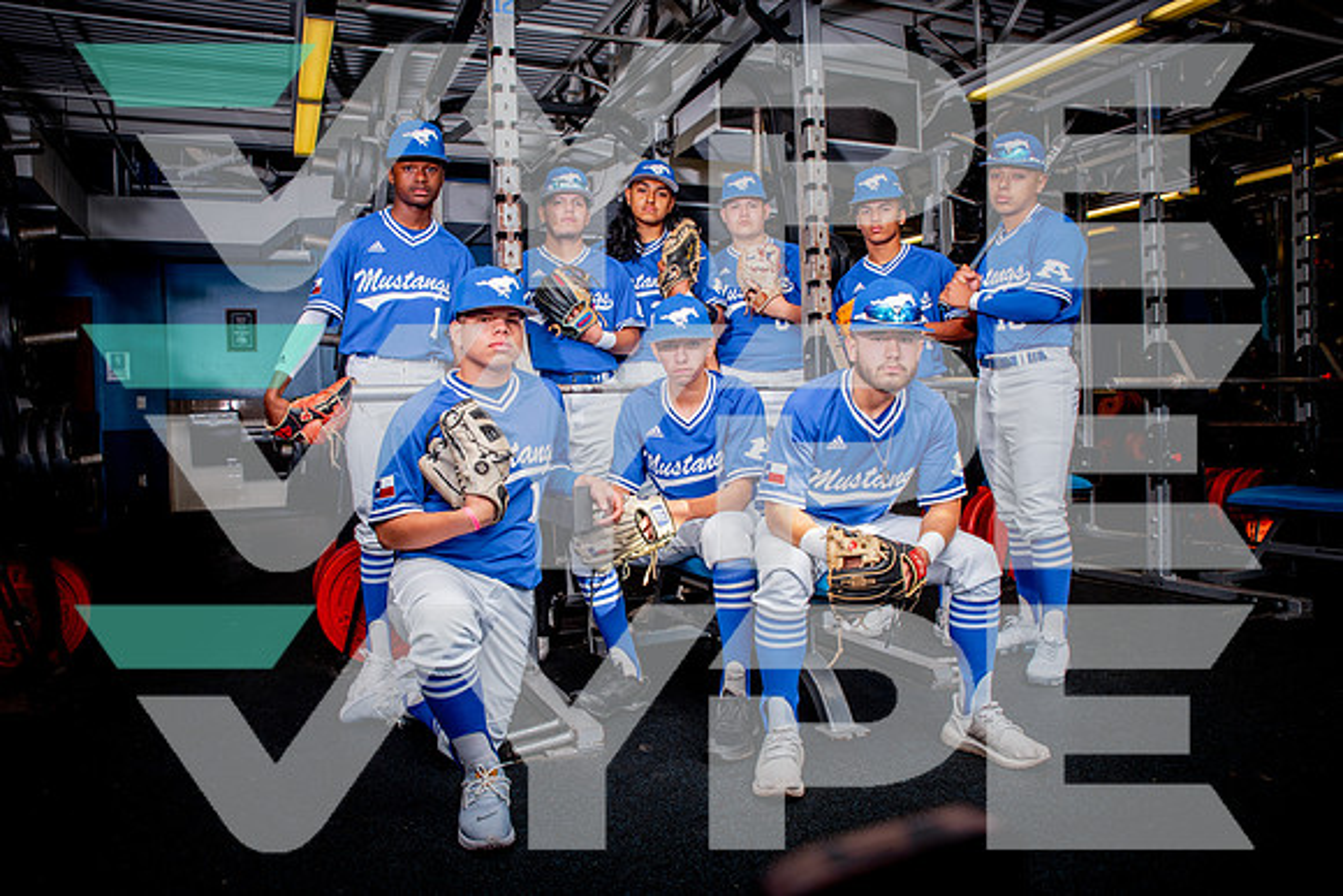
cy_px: 448
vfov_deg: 53.2
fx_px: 896
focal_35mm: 24
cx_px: 672
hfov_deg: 73.7
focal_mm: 24
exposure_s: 1/160
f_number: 6.3
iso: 160
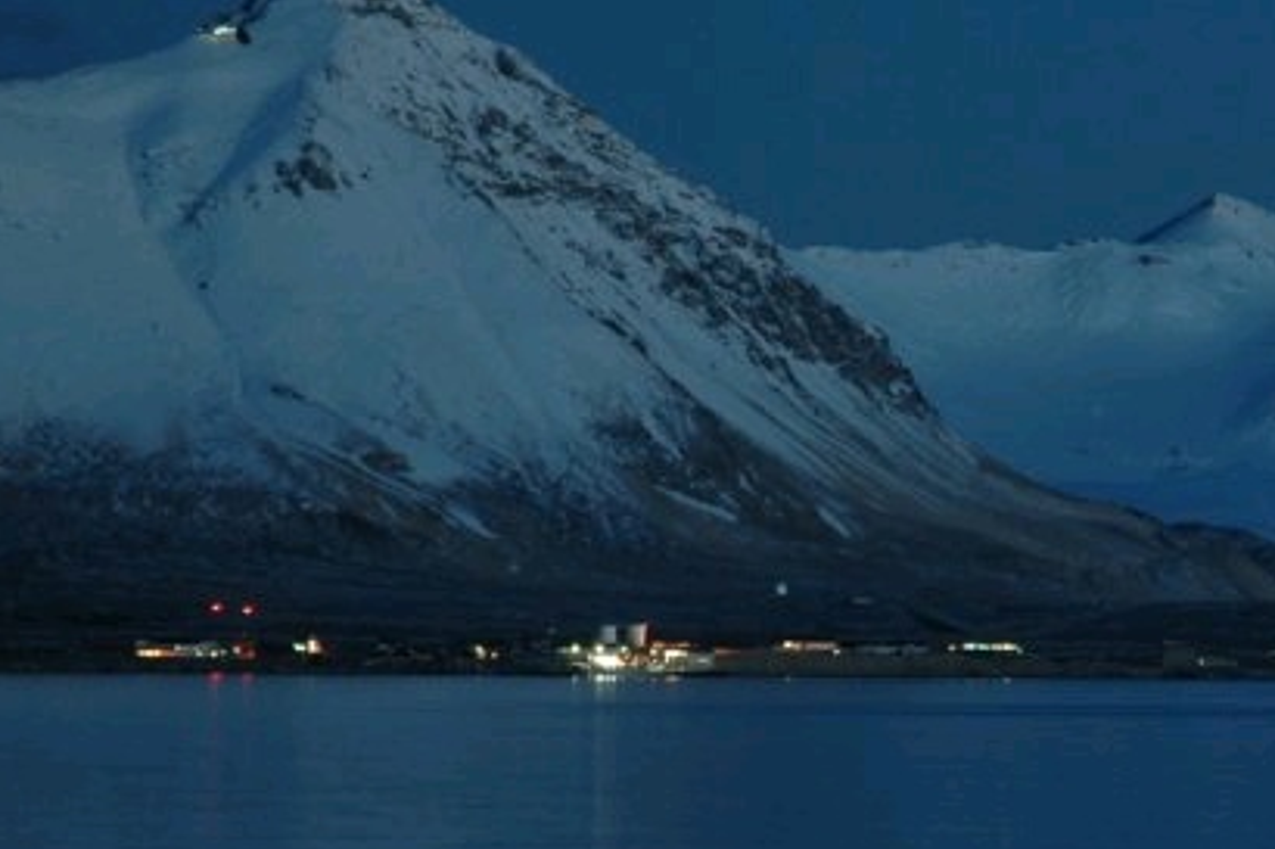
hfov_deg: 12.5
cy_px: 258
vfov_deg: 8.4
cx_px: 715
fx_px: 5806
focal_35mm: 164
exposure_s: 6
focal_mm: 70
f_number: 4.5
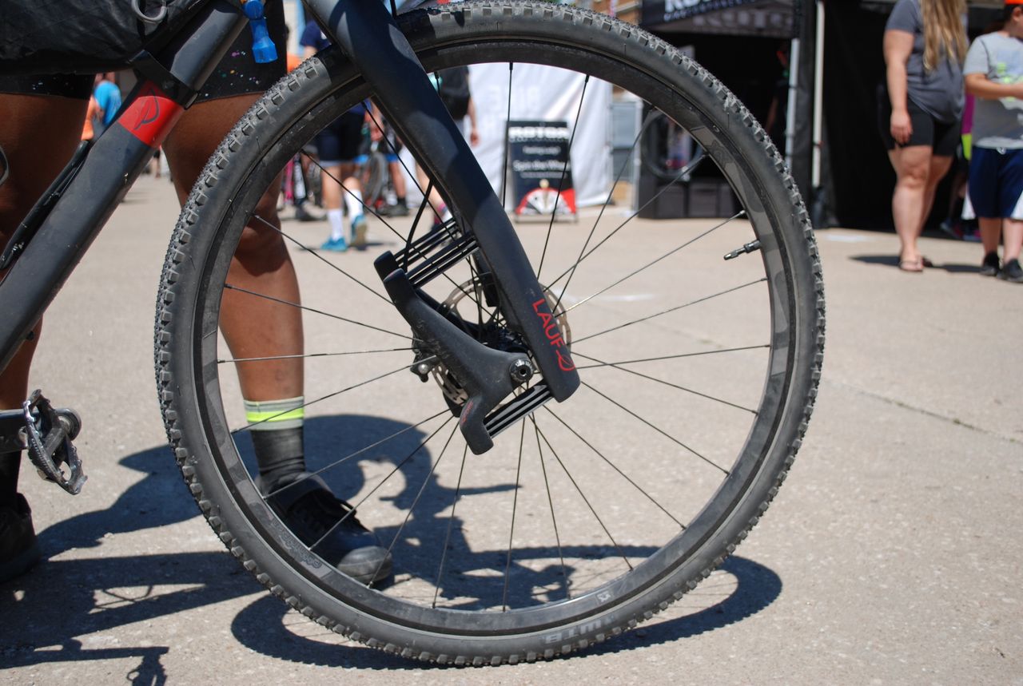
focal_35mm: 39
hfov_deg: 49.5
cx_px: 512
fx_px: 1110
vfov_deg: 34.4
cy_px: 343
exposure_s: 1/800
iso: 100
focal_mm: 26
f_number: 4.2
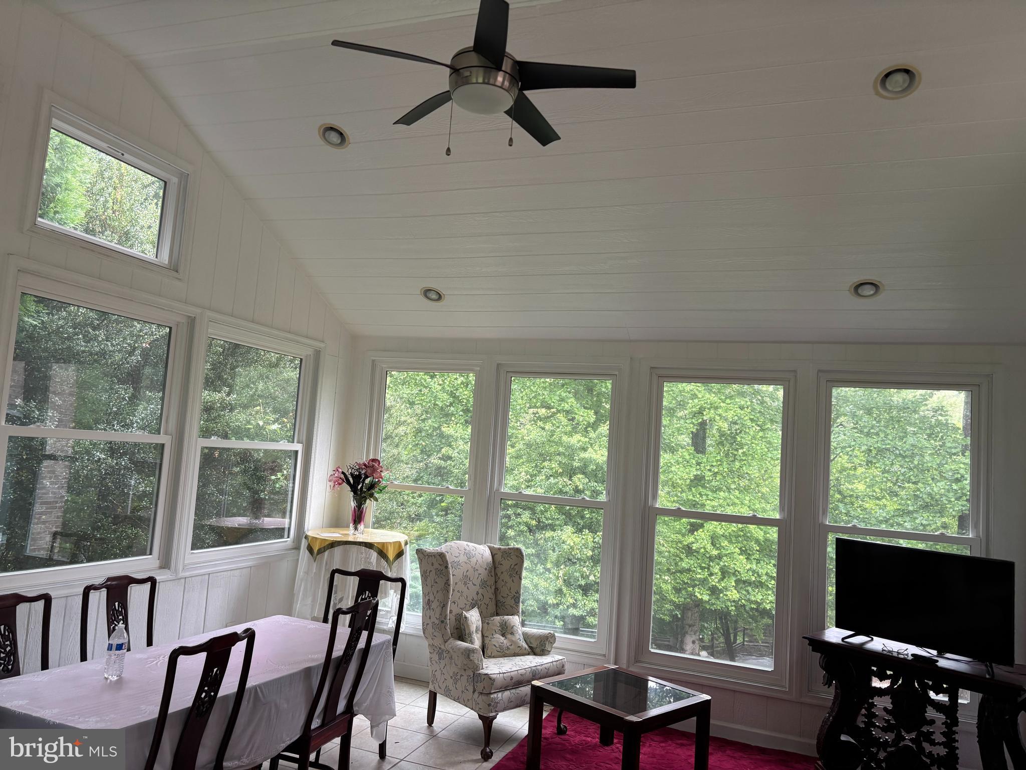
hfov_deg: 67.3
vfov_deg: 53.1
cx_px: 513
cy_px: 385
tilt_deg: +4.7
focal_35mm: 26
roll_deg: -4.4
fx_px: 771
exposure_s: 1/60
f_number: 1.6
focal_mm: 5.96
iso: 125
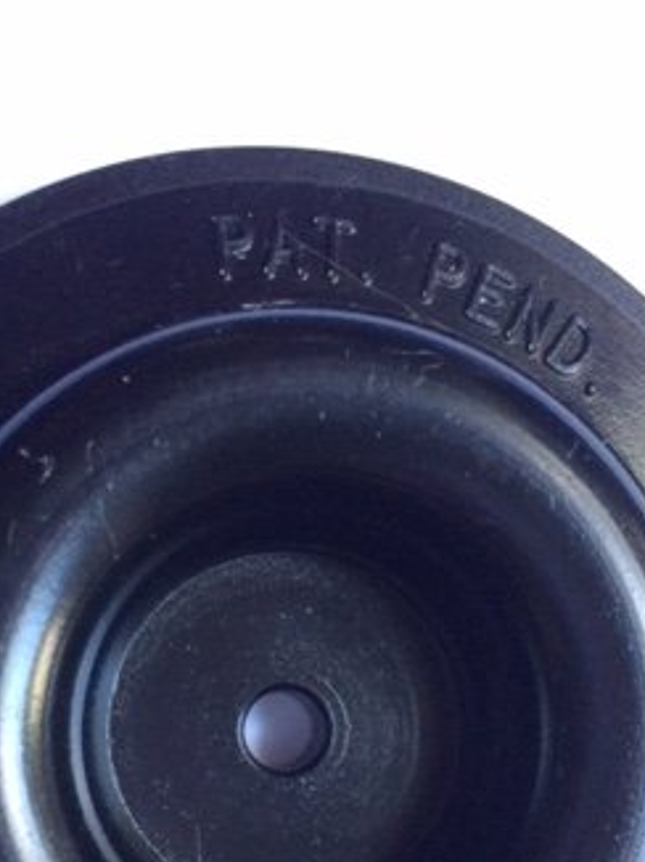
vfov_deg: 32.9
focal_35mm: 57
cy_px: 682
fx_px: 1418
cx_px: 275
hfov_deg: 25.6
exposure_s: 1/33
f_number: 2.2
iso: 200
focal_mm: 4.15
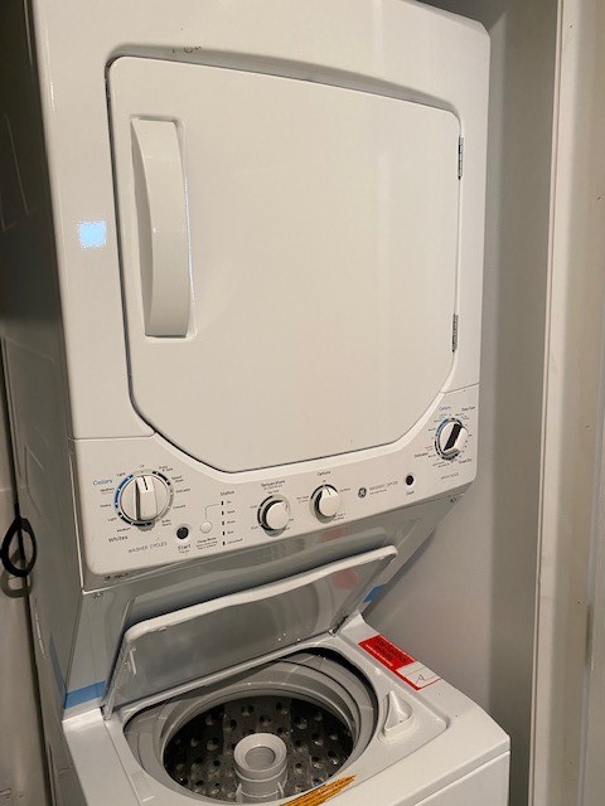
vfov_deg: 67.3
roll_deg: +1.3
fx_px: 606
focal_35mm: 26
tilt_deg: -11.2
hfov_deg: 53.1
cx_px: 302
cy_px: 403
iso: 250
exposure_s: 1/60
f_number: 1.8
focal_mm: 4.25
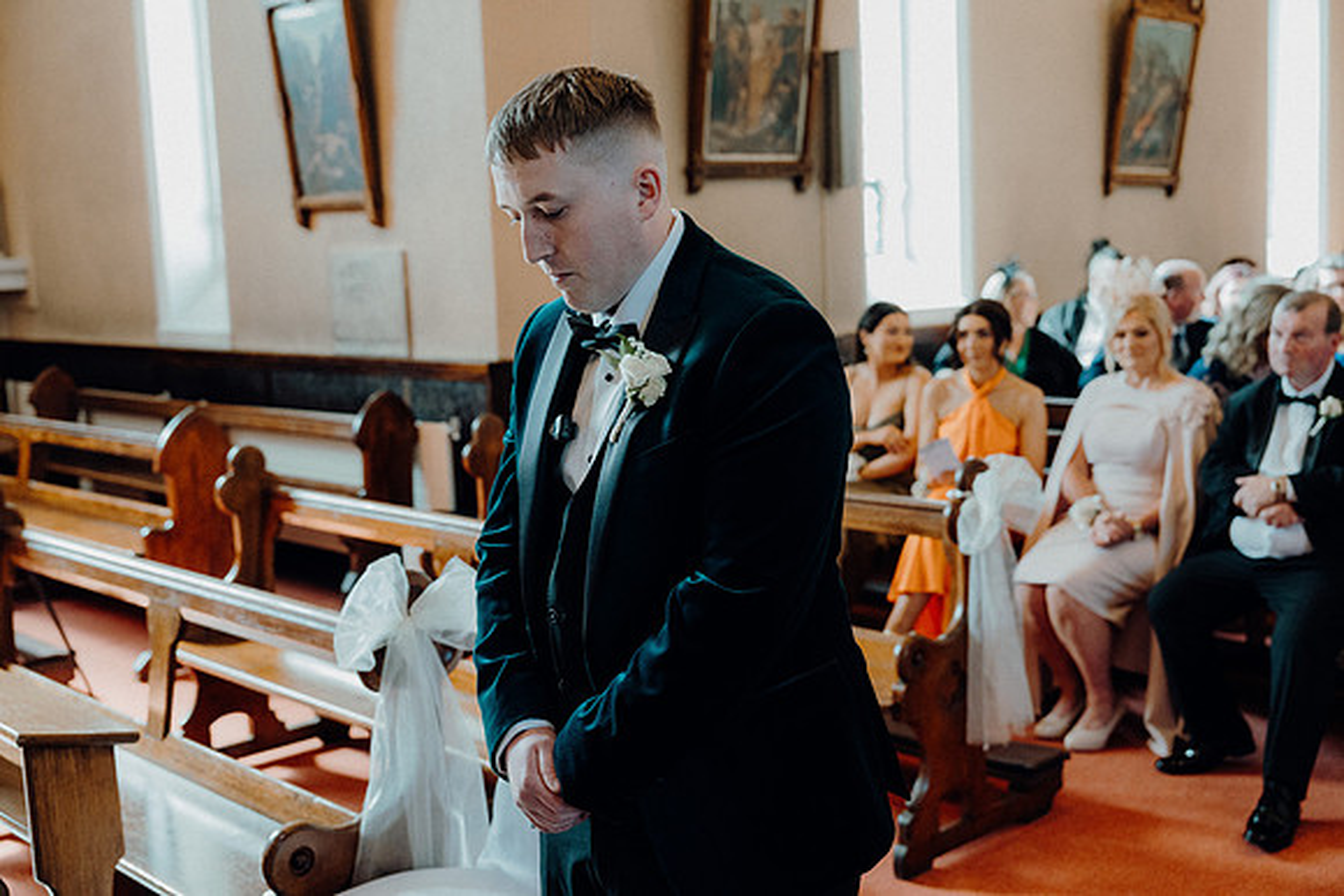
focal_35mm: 41
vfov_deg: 32.6
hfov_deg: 47.4
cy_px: 448
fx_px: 1531
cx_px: 672
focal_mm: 41
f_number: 3.5
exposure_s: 1/200
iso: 2500
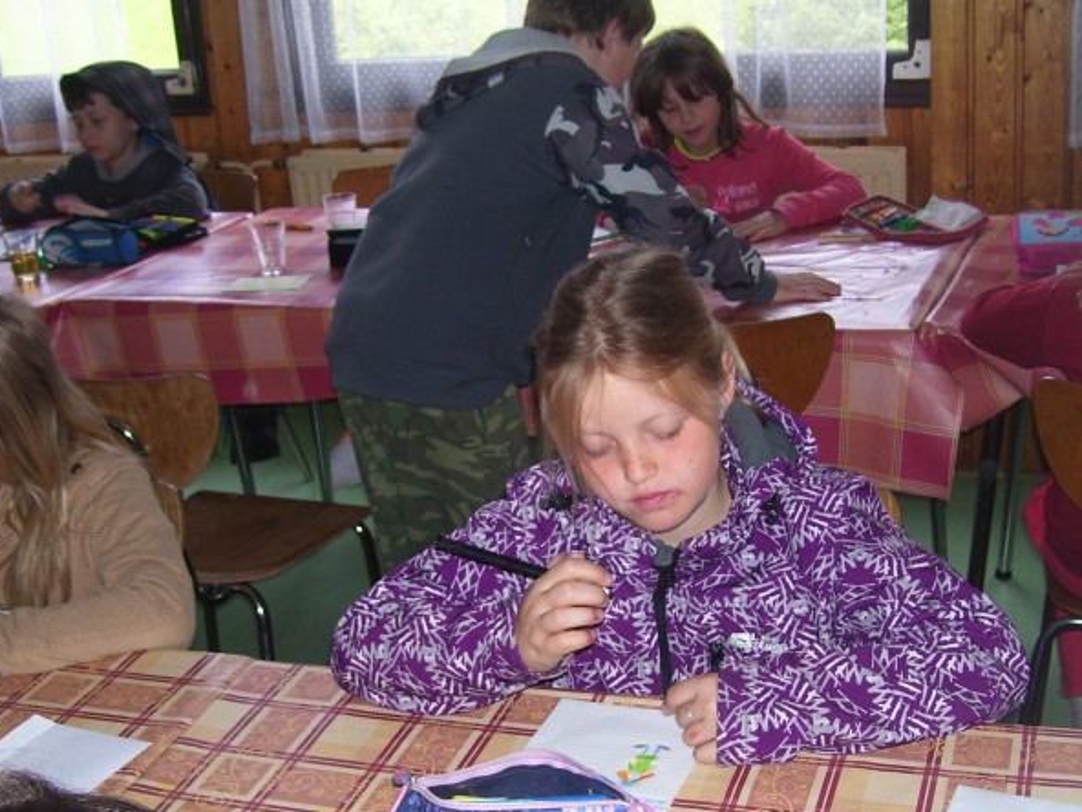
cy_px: 461
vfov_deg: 29.1
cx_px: 587
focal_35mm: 50
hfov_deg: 38.2
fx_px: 1563
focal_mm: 6
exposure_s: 1/60
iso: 80
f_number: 2.7
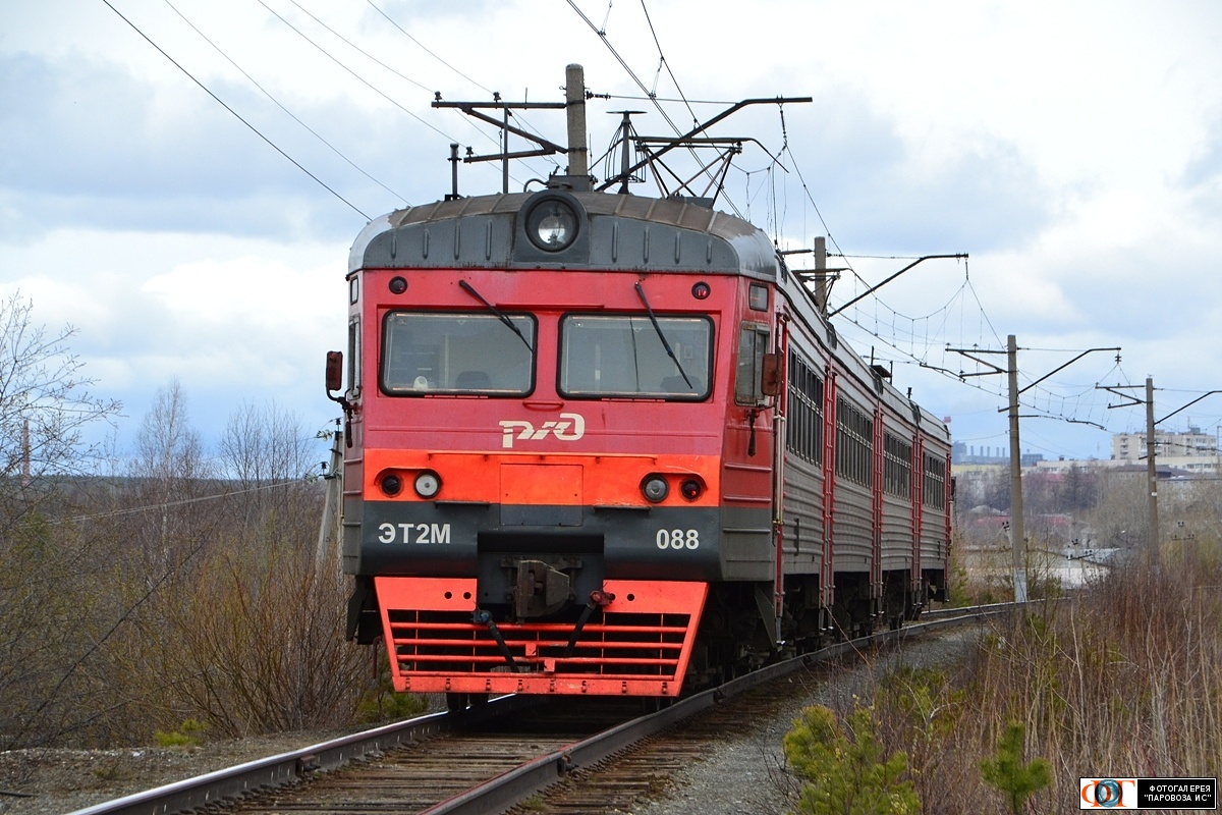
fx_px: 6619
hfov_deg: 10.5
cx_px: 611
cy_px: 408
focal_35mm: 195
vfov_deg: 7.0
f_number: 11
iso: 800
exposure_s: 1/640
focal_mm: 130
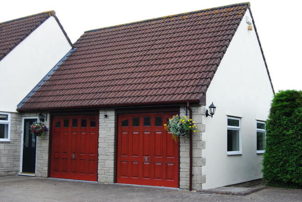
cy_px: 101
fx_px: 403
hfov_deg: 41.1
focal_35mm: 48
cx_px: 151
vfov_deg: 28.1
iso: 200
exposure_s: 1/60
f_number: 7.1
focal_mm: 32
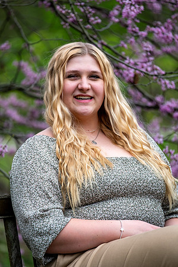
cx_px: 89
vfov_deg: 10.6
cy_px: 134
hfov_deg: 7.1
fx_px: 1439
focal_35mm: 194
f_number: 2.8
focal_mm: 129.2
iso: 250
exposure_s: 1/500
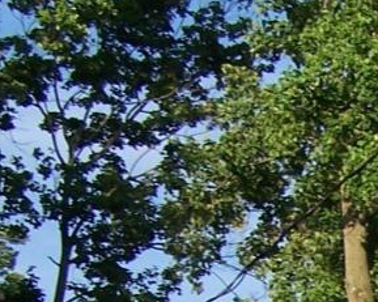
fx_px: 2069
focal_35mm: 185
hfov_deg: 9.7
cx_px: 755
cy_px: 594
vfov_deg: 8.0
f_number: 2.8
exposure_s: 1/640
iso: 80
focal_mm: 6.3
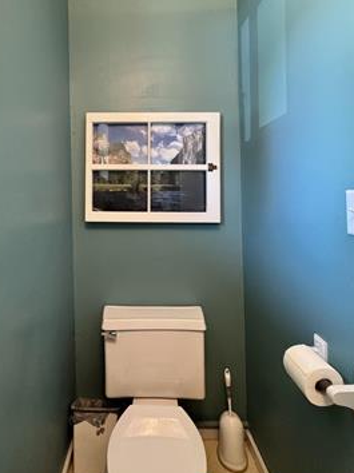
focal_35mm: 19
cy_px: 191
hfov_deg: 67.7
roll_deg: +1.1
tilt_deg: -0.2
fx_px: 259
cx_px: 136
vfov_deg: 83.7
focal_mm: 2.22
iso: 500
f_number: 2.2
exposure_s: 1/60
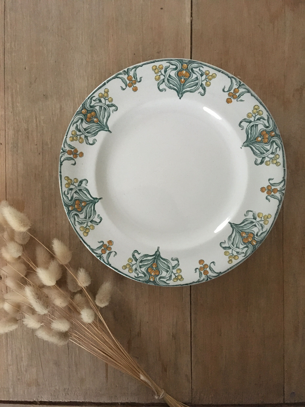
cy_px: 204
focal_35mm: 29
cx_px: 152
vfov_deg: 61.7
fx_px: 341
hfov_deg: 48.2
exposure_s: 1/17
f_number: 2.2
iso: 320
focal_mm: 4.15
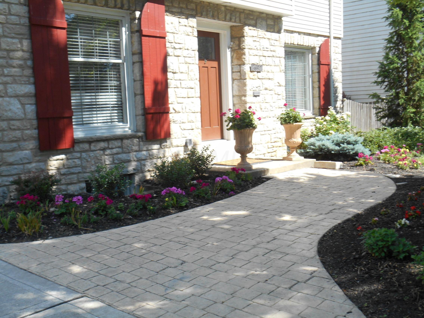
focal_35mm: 41
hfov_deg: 45.8
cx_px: 212
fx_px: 502
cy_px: 159
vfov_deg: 35.1
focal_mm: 7.2
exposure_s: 1/200
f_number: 3.9
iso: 80
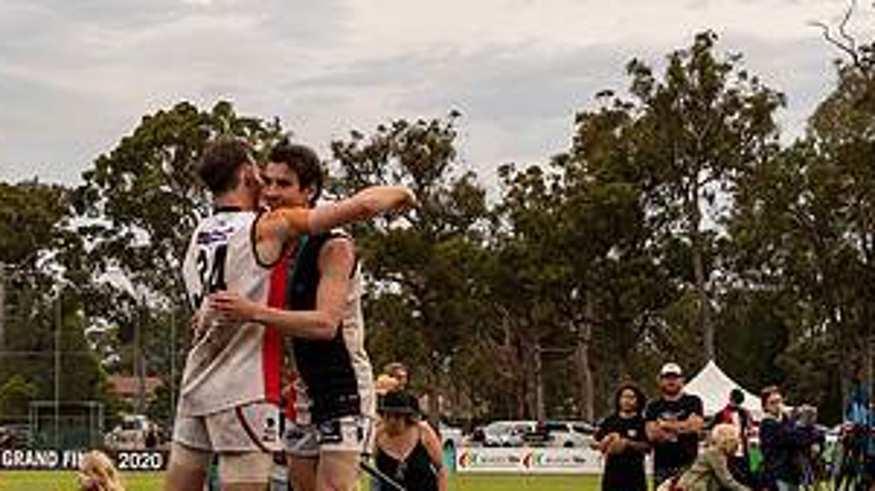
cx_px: 151
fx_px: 2389
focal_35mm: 103
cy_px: 330
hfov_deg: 20.5
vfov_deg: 11.7
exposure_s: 1/400
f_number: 6.3
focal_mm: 34
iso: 400
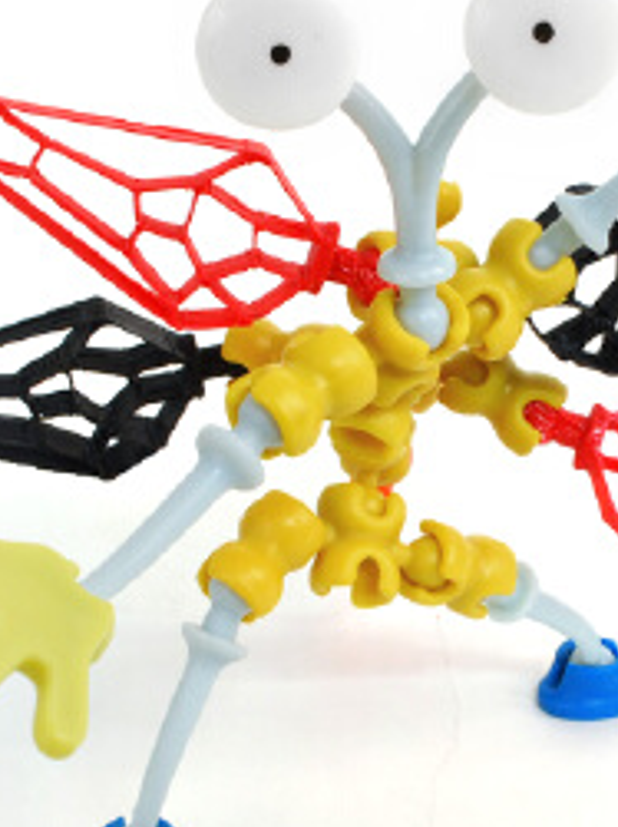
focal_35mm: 83
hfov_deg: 17.7
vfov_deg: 23.5
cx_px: 393
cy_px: 500
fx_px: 1979
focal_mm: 24
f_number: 22
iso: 200
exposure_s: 1.6
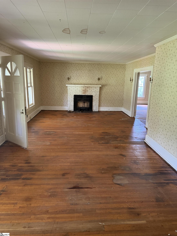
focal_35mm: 24
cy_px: 118
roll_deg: -1.3
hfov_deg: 56.8
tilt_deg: -15.2
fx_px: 164
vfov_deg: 71.6
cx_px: 88
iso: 320
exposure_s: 1/60
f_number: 1.78
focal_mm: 6.76
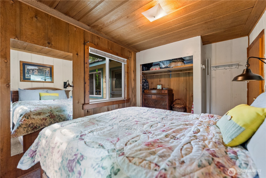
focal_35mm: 14
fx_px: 103
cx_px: 133
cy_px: 89
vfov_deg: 81.3
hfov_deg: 104.2
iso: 400
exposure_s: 1/15
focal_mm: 14
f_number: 2.8
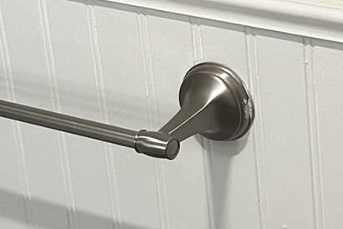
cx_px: 302
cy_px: 105
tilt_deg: -22.7
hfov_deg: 14.4
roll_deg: +3.0
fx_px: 1343
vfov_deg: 9.7
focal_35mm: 141
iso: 200
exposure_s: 1/120
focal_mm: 6.86
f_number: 1.78
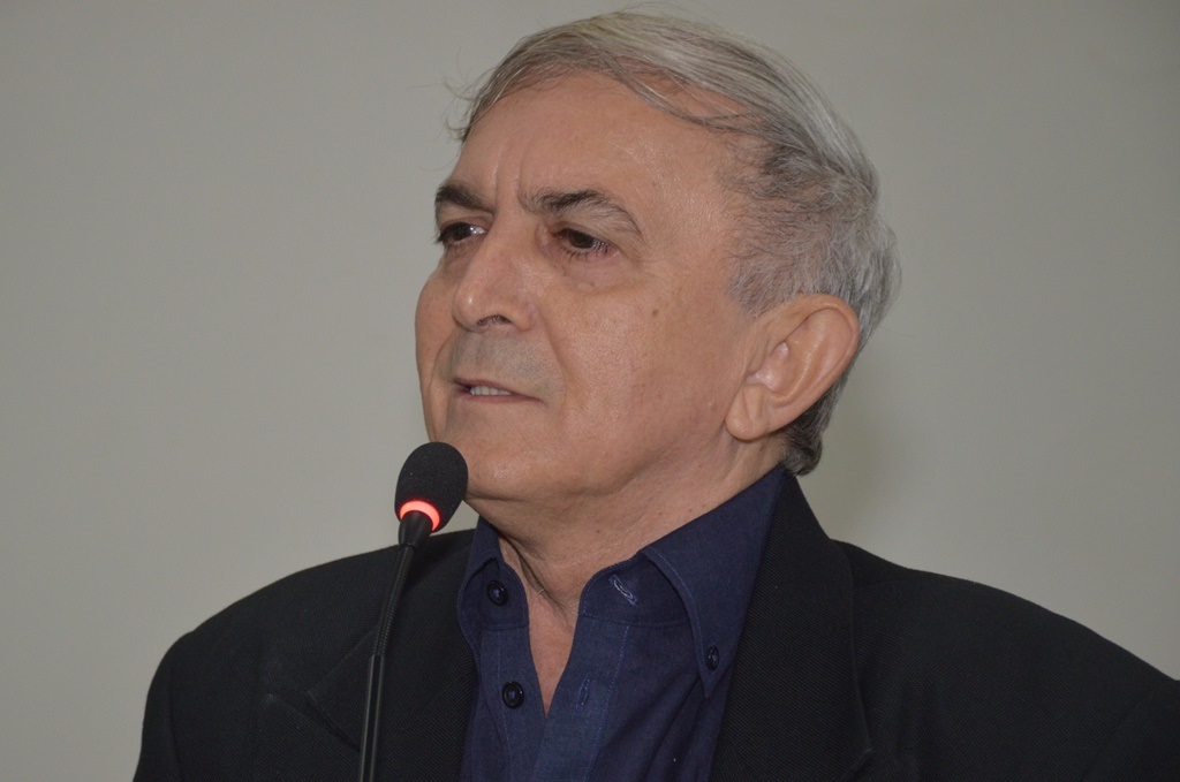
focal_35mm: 128
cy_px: 391
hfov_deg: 16.1
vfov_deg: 10.7
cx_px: 590
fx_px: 4172
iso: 640
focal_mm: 85
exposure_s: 1/60
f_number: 5.3
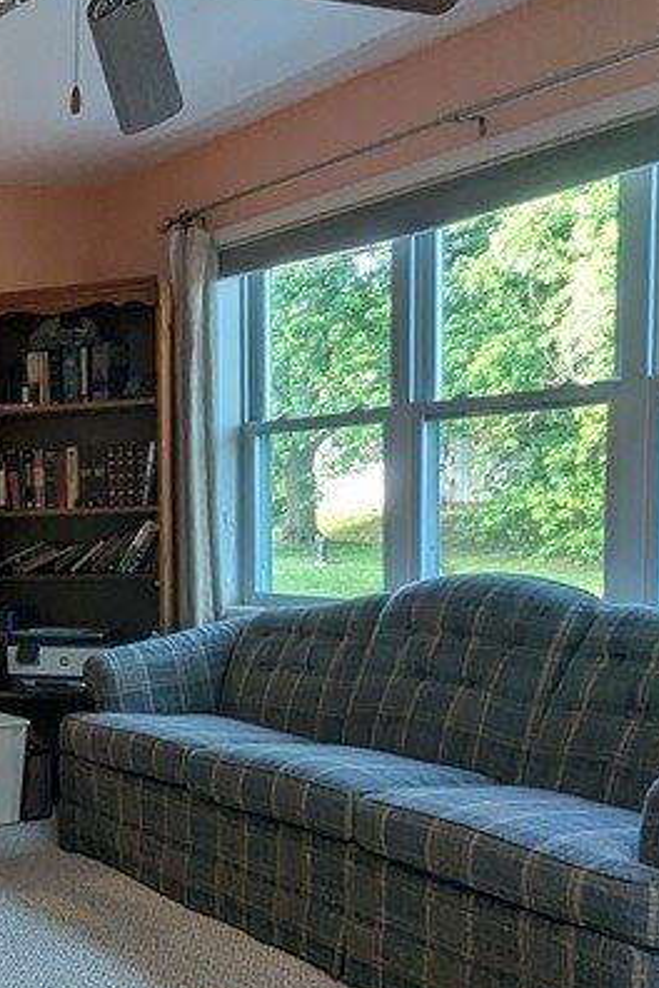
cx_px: -121
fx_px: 1181
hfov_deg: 27.6
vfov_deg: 45.1
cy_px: 615
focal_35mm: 43
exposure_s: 1/60
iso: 136
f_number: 2.2
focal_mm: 2.35
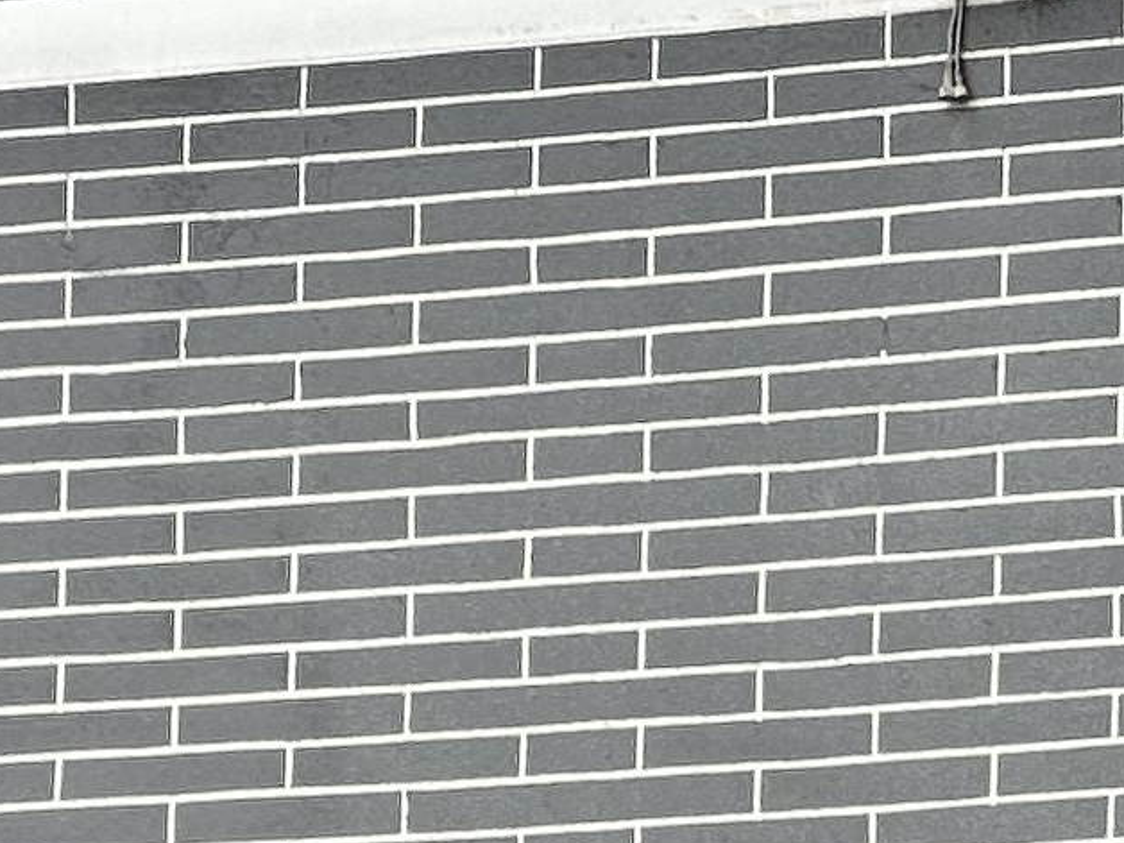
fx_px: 16040
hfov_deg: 4.0
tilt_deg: +3.0
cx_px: 2309
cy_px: 1827
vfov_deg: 3.0
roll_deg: -0.8
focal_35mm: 494
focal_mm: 9
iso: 32
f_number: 2.8
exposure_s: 1/177
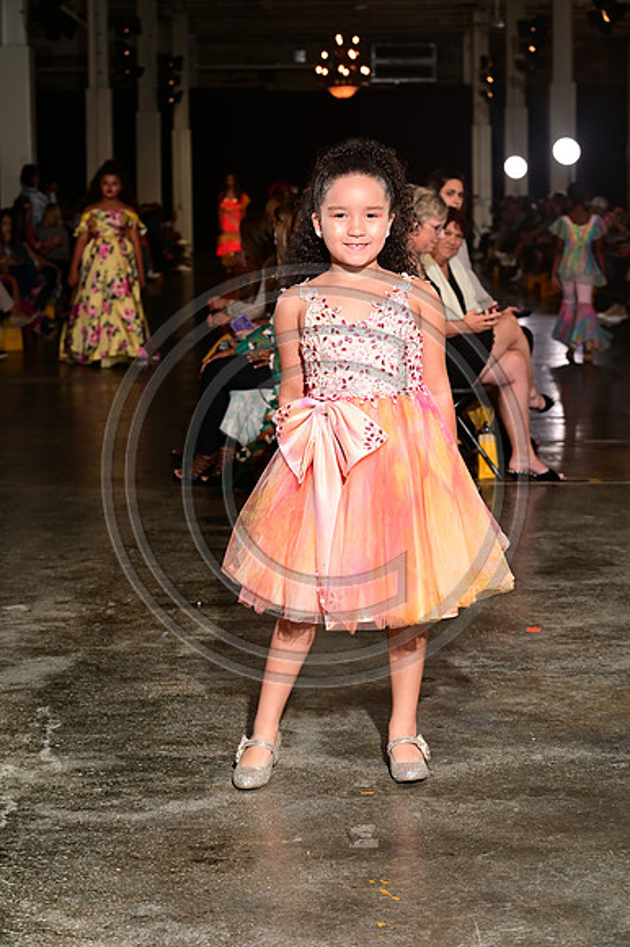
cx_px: 315
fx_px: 1840
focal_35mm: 70
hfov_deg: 19.4
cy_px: 474
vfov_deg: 28.9
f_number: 6.3
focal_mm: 70
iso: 1000
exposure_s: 1/160
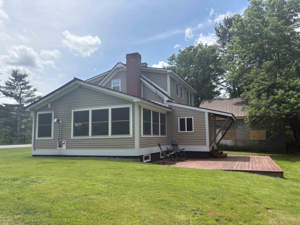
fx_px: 225
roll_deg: +1.2
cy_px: 112
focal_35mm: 26
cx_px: 150
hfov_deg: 67.3
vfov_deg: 53.1
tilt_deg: +7.3
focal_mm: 5.96
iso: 50
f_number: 1.6
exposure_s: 1/2985
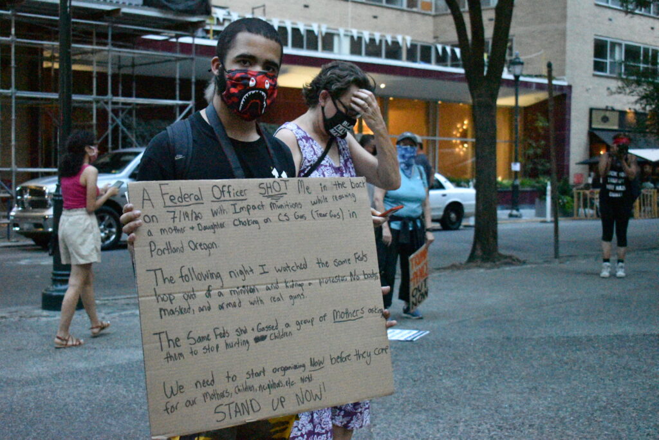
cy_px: 220
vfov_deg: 25.8
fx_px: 961
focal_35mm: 52
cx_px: 330
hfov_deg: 37.8
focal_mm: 35
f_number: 4.5
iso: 20000
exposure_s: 1/500
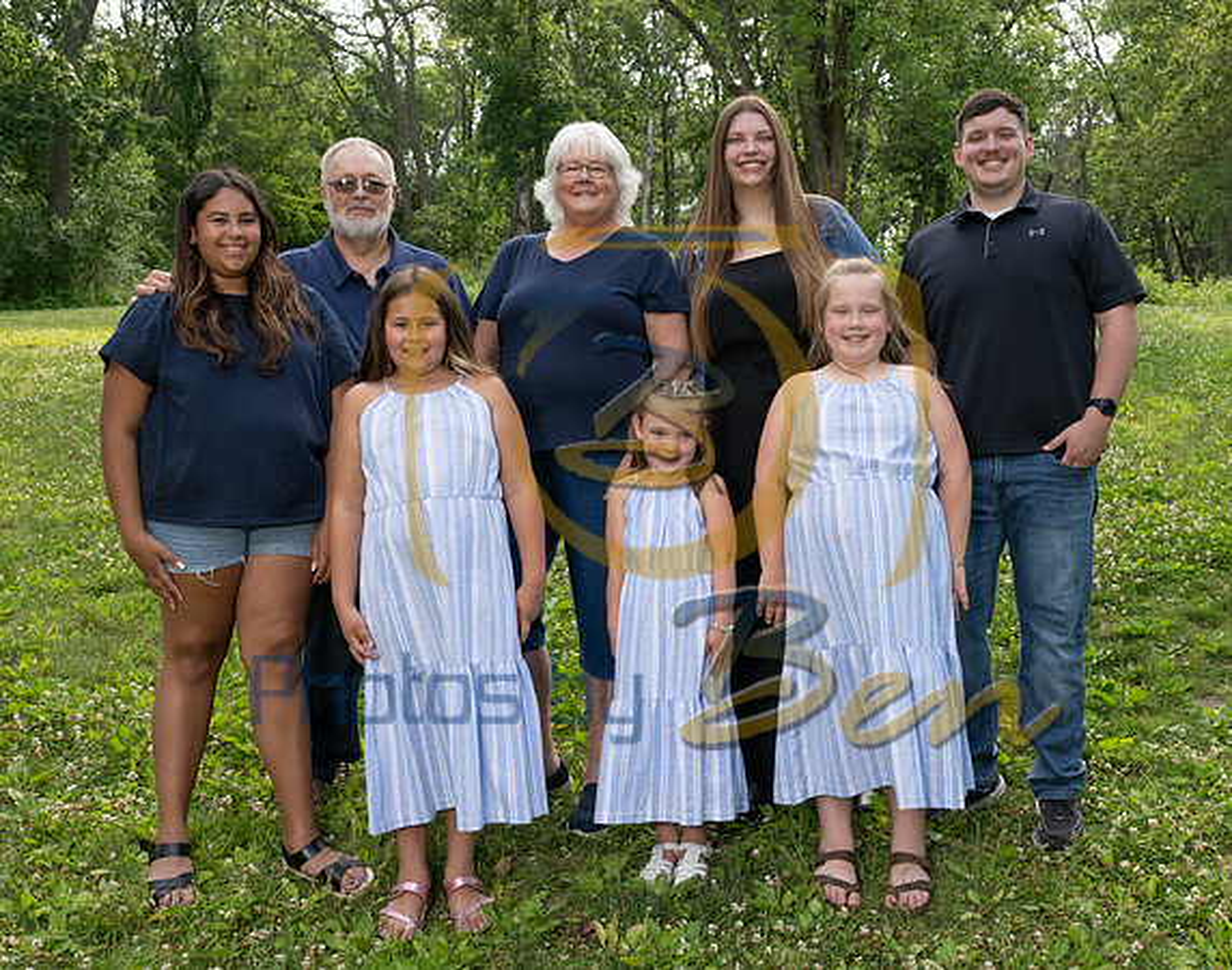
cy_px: 405
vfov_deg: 33.7
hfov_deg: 42.0
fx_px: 1598
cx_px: 715
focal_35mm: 44
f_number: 7.1
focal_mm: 26.5
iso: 200
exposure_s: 1/200
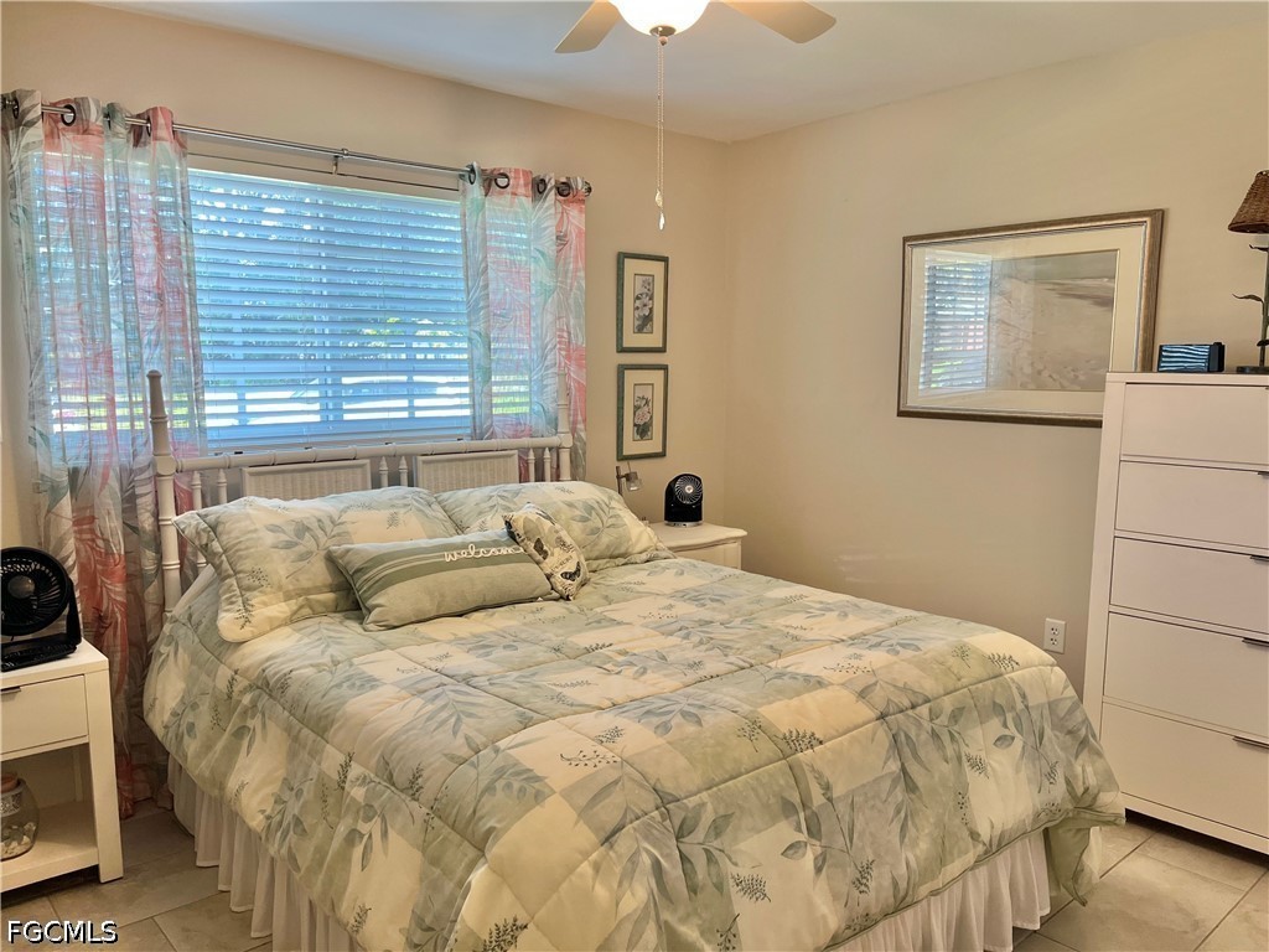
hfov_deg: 67.3
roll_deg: -0.5
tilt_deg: -7.9
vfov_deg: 53.1
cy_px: 476
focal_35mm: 26
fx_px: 953
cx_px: 634
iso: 64
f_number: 1.6
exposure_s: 1/60
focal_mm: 5.1
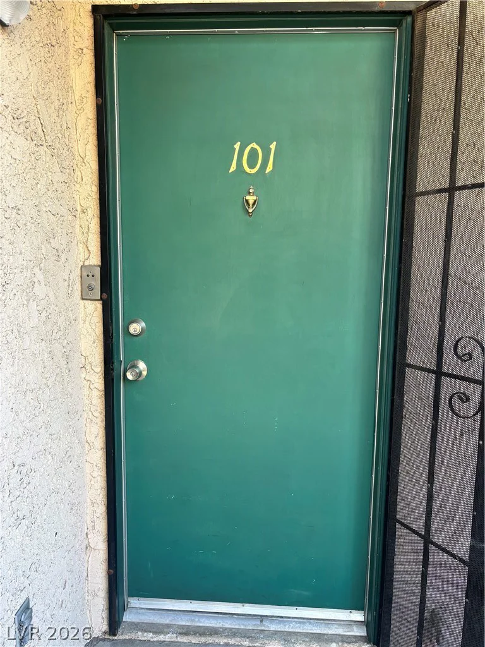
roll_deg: -1.2
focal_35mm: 26
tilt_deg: -7.2
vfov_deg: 67.3
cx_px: 242
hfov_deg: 53.1
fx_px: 486
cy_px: 324
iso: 80
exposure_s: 1/121
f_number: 1.6
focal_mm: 5.96
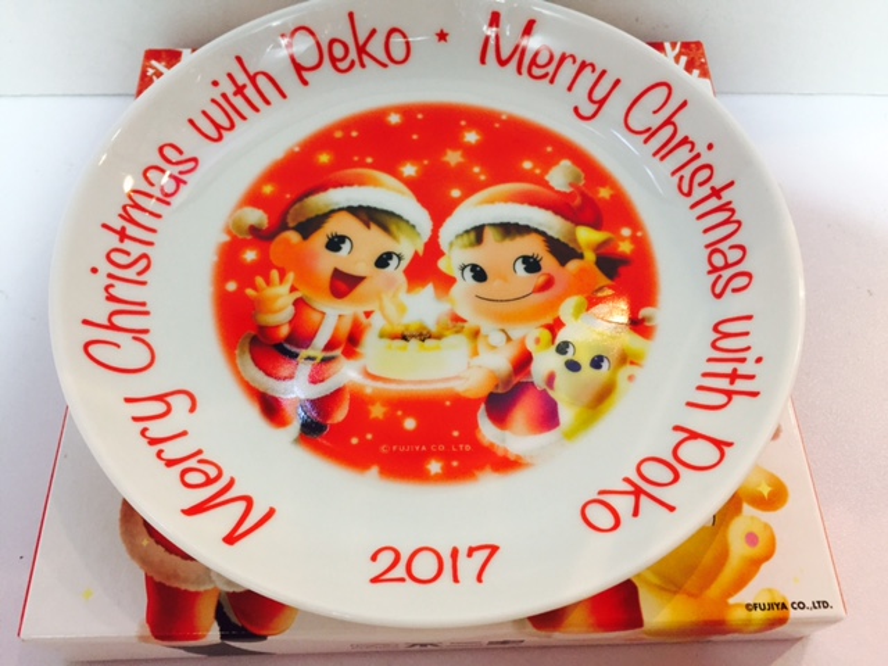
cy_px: 333
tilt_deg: -57.8
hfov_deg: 61.7
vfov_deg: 48.2
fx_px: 744
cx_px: 444
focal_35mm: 29
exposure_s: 1/33
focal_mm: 4.15
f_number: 2.2
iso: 160
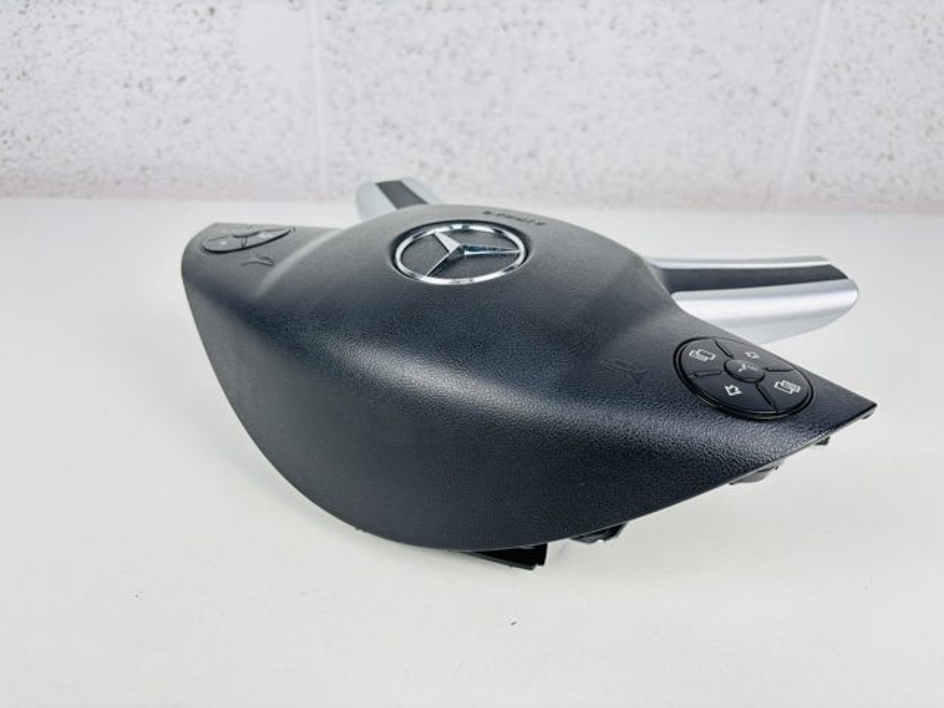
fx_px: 709
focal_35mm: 26
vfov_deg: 53.1
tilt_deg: -26.3
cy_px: 354
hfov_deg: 67.3
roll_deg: -1.9
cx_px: 472
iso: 64
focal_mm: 5.96
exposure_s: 1/100
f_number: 1.6
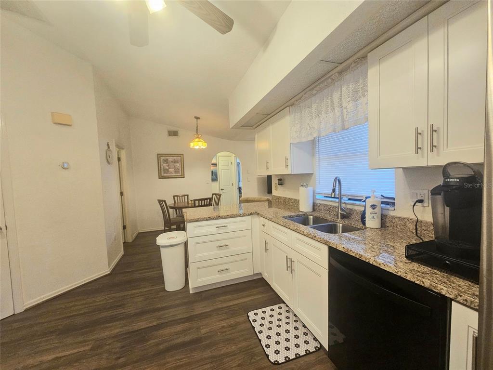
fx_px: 185
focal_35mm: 13
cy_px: 185
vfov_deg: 89.9
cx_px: 246
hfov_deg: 106.2
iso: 250
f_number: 2.2
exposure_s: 1/60.2
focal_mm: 2.2
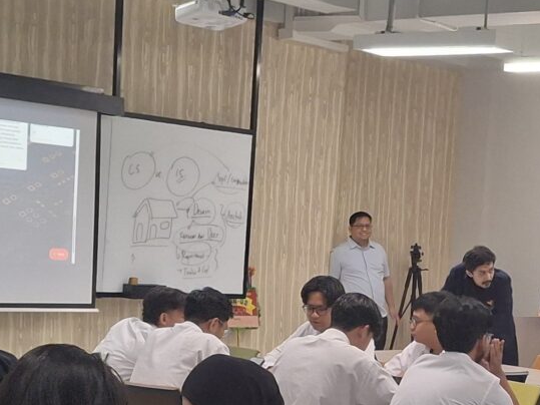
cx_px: 417
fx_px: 1388
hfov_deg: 21.8
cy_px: 334
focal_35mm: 89
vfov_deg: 16.4
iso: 200
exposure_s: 1/100
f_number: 1.8
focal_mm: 4.69
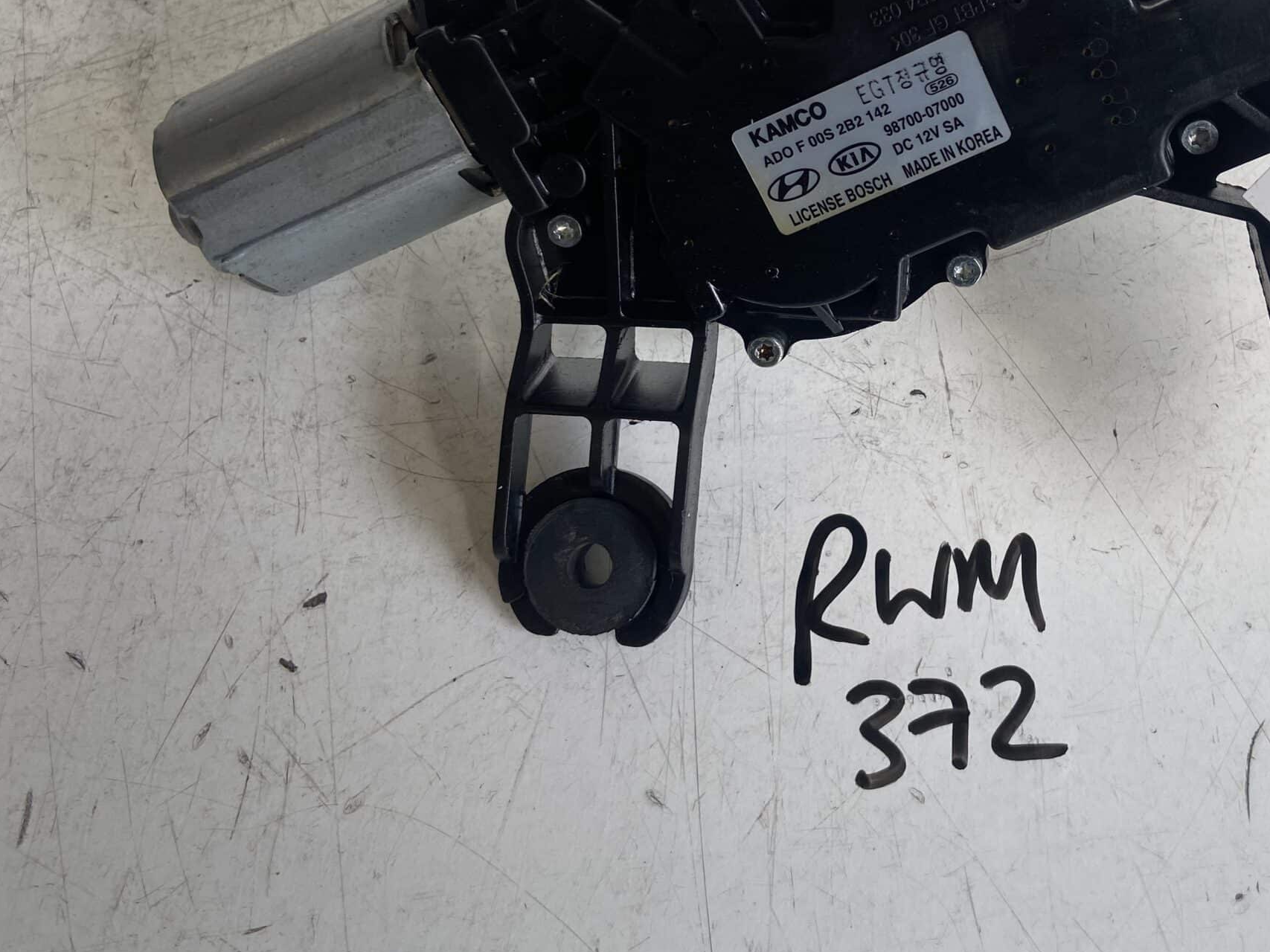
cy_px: 331
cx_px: 890
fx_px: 1431
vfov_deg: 36.5
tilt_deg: -63.3
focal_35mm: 39
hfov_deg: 46.8
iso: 32
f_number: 1.8
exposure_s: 1/343
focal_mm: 4.25
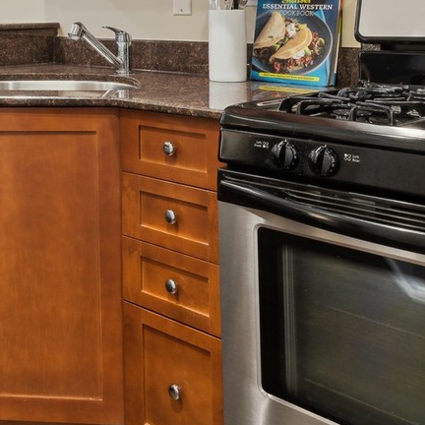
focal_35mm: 51
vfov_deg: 32.1
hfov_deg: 30.5
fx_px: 708
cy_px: 62
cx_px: -19
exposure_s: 1/15
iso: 400
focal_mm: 16
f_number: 8
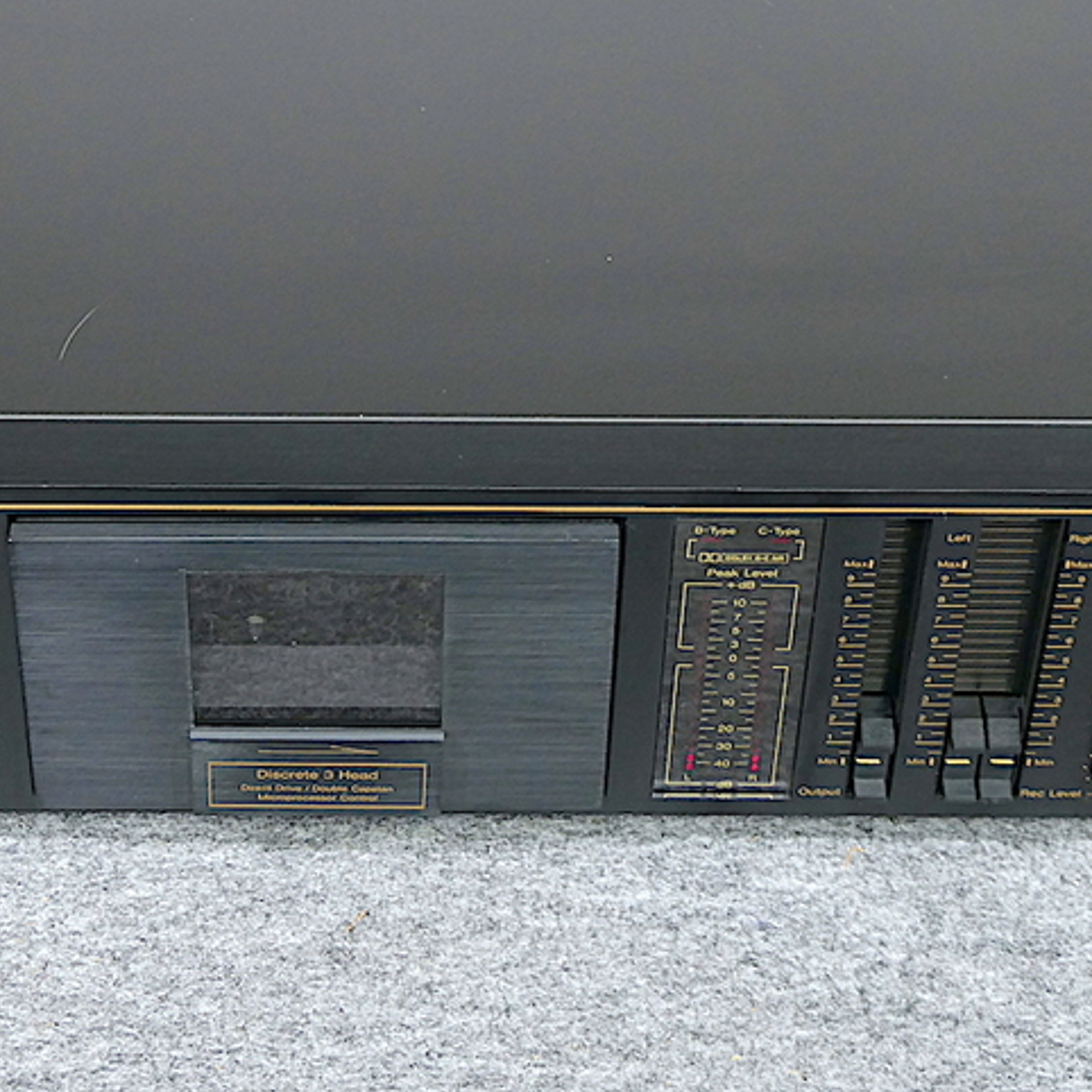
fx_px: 3141
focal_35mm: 88
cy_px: 283
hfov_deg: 19.6
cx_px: 317
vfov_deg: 19.6
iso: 200
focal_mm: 9
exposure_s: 1/5
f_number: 4.1
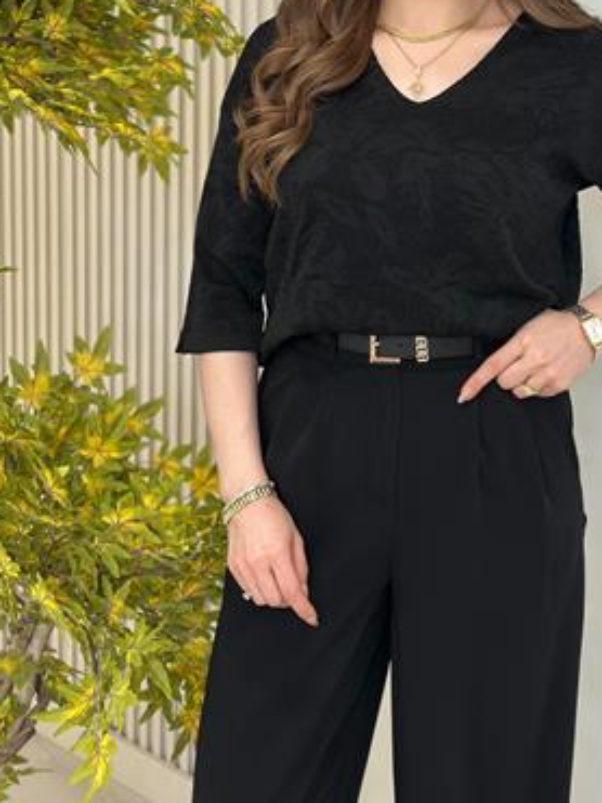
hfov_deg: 21.3
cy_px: 237
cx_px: 351
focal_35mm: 69
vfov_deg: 27.9
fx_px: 1601
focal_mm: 6.86
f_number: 1.78
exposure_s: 1/141
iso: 80
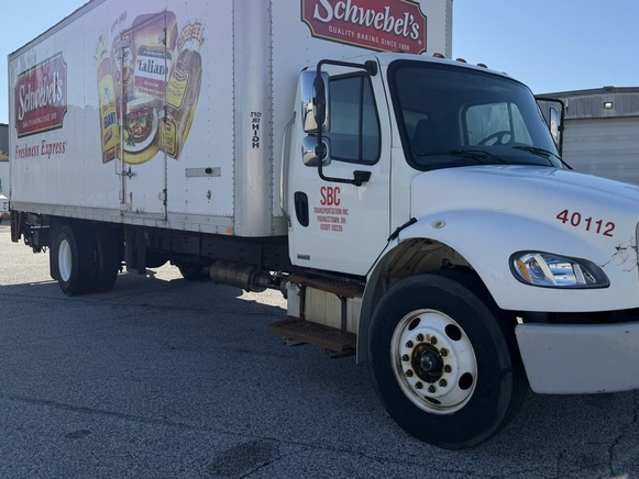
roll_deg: +0.3
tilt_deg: +0.7
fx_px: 572
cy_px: 185
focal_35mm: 31
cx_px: 383
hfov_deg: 57.9
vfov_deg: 45.1
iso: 100
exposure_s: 1/4975
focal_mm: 6.76
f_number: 1.78
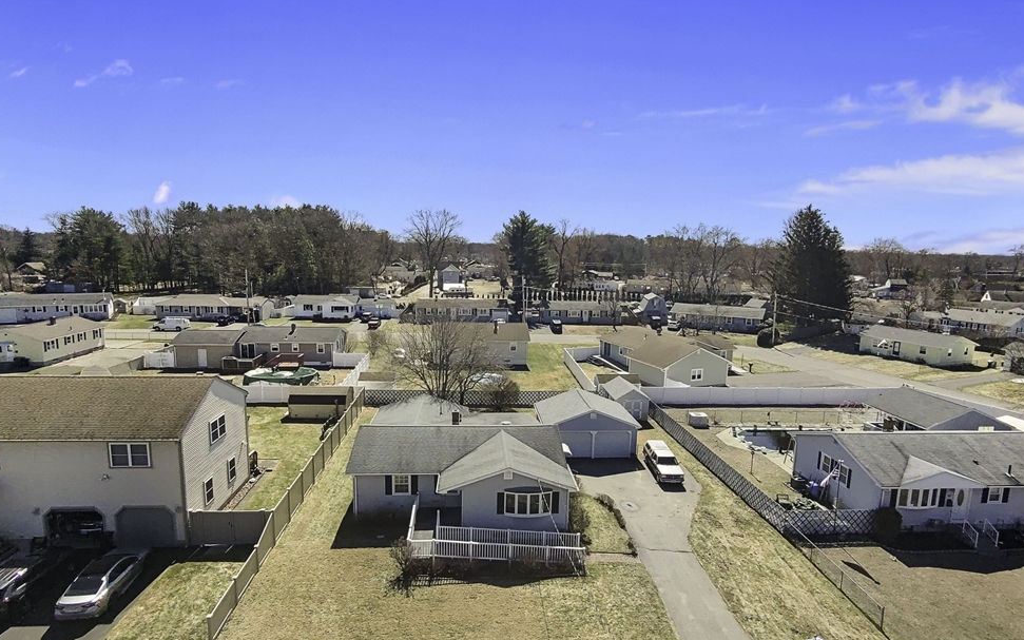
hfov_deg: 88.0
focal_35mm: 19
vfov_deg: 62.2
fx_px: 530
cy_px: 328
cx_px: 498
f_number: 2.8
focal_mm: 17
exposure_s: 1/120
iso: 143
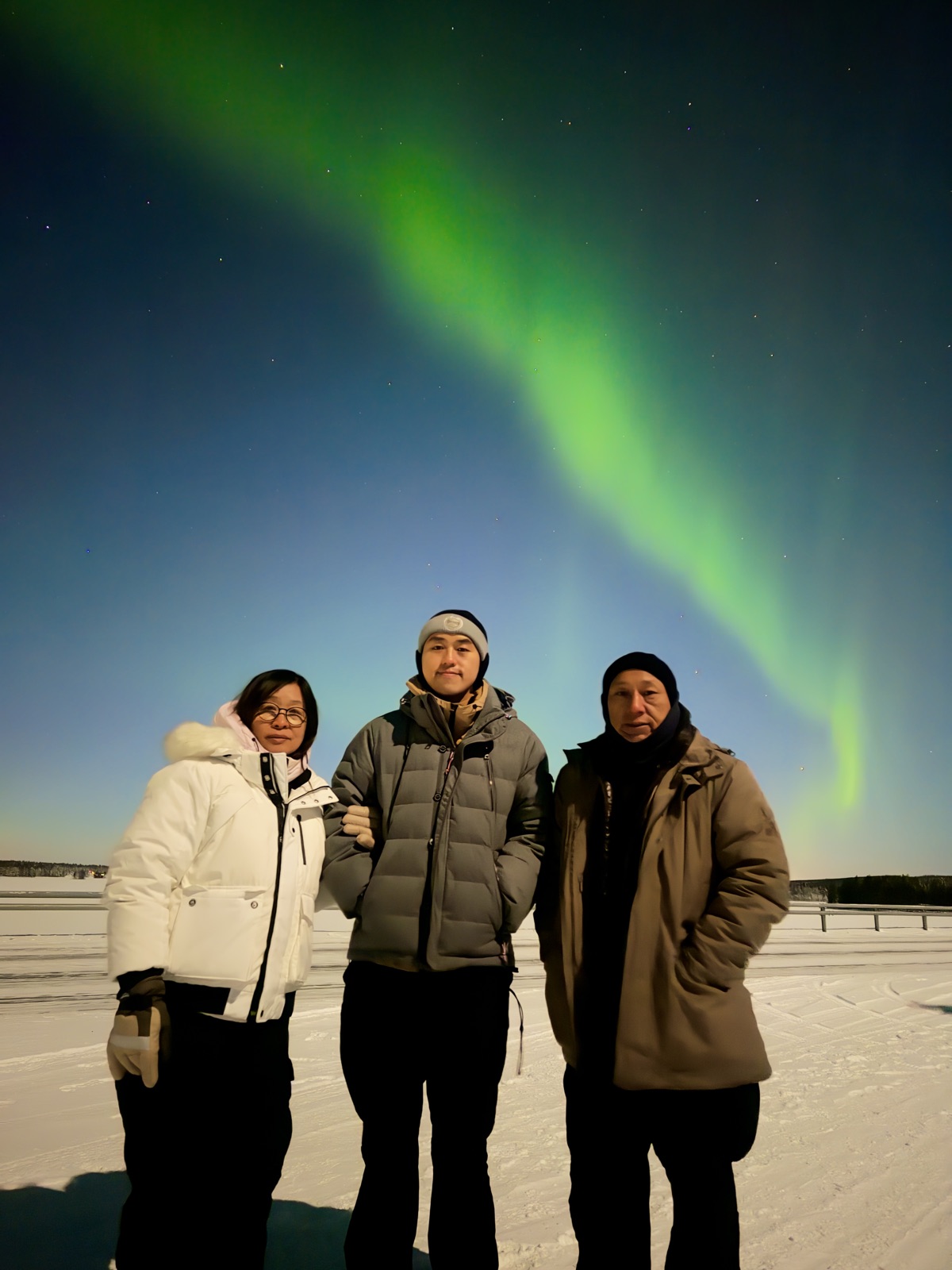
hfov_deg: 56.8
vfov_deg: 71.6
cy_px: 635
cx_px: 476
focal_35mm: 24
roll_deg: -1.3
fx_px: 880
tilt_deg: +17.1
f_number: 1.78
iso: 8000
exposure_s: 1/2
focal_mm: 6.76
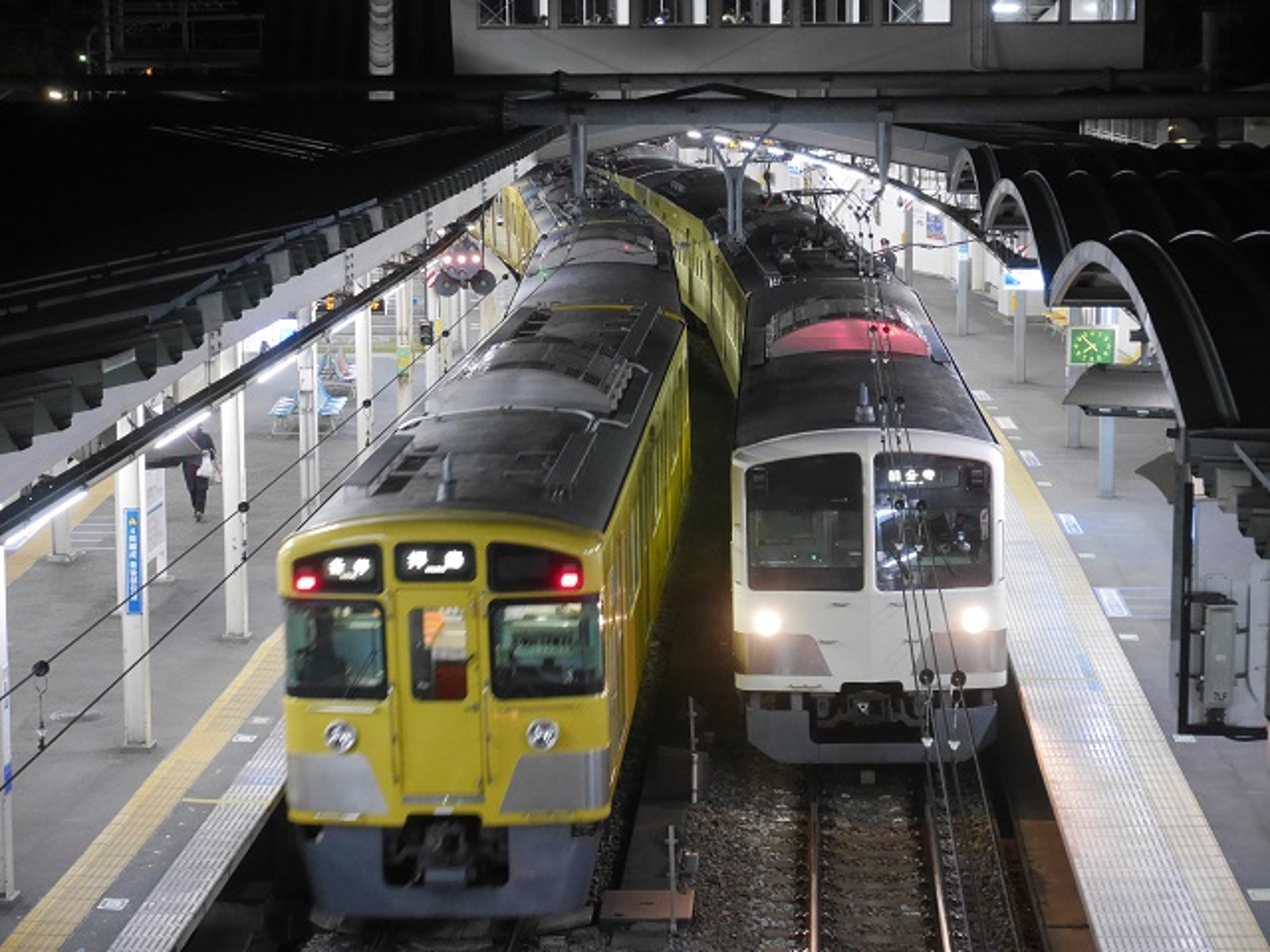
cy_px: 476
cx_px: 635
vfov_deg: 17.6
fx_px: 3082
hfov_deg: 23.3
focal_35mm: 84
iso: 3200
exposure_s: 1/30
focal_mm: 42
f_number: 5.6
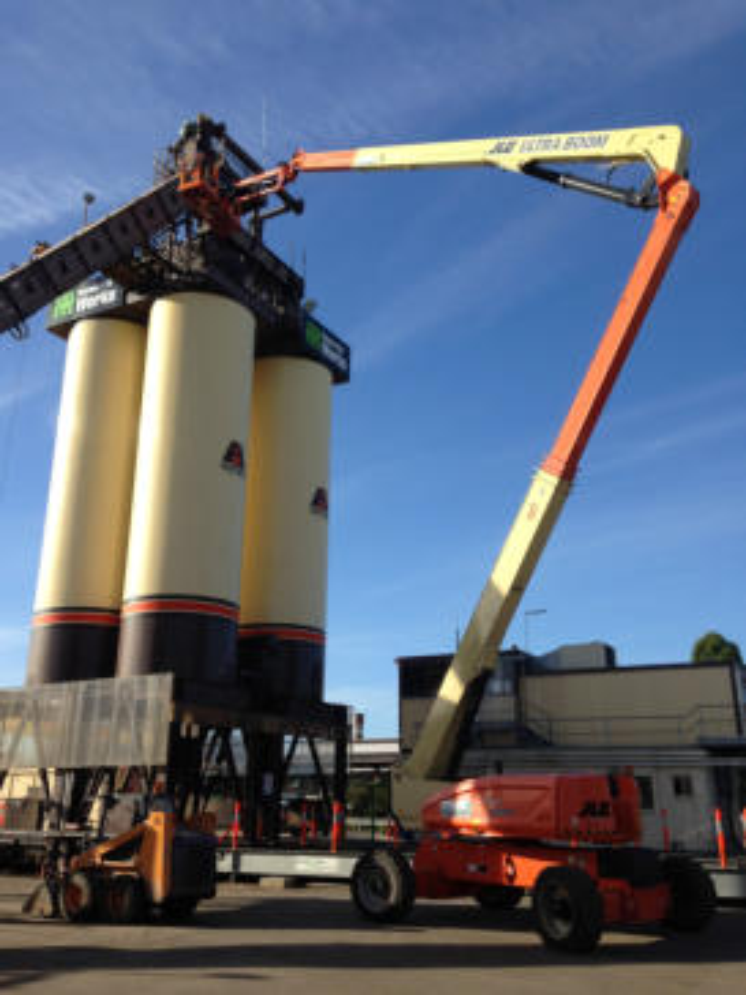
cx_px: 373
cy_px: 498
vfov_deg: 55.4
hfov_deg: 42.9
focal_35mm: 33
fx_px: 948
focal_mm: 4.12
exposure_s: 1/1106
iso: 50
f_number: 2.4
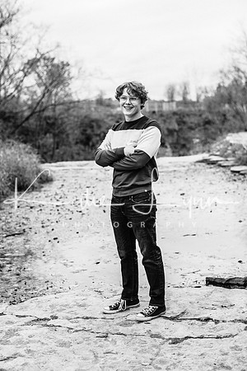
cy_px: 186
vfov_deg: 34.5
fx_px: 597
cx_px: 124
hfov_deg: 23.4
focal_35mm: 58
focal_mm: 58
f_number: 2.8
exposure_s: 1/500
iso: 250
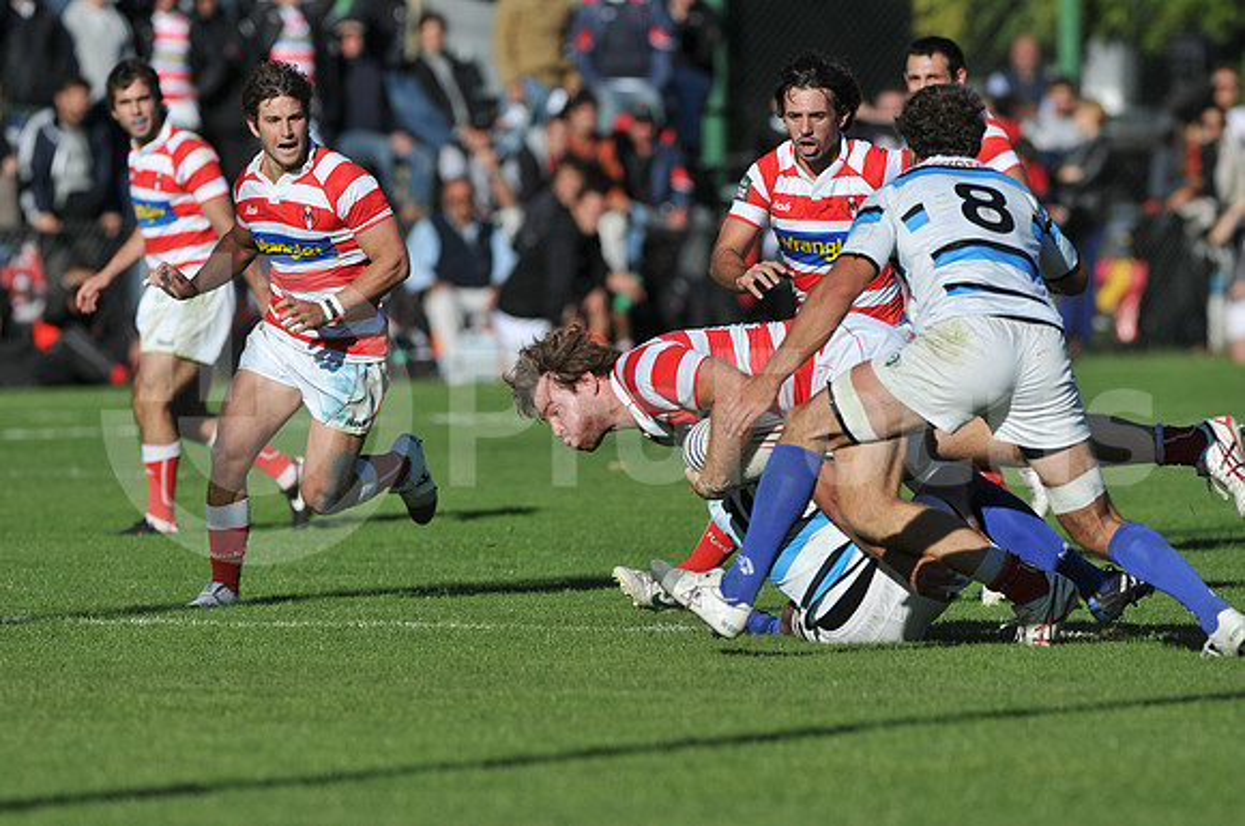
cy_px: 413
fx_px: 15541
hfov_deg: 4.6
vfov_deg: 3.0
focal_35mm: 450
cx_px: 622
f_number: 3.5
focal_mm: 300
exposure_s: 1/4000
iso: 200
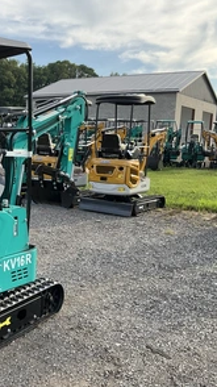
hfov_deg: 25.9
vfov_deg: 47.4
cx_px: -13
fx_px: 441
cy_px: 192
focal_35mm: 43
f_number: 1.8
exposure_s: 1/419
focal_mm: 3
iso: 25
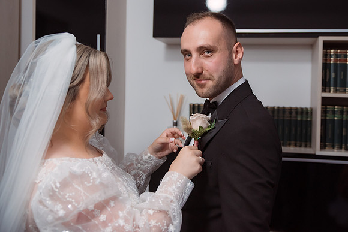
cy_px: 94
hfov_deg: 43.3
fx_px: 436
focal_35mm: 45
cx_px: 207
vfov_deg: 29.7
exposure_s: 1/200
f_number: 2.8
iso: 1600
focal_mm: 38
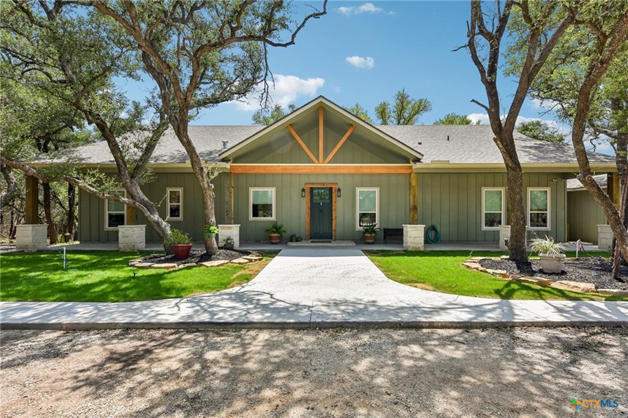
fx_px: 279
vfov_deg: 73.7
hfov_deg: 96.8
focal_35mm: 16
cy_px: 209
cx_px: 314
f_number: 8
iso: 100
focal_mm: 16
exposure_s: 1/250
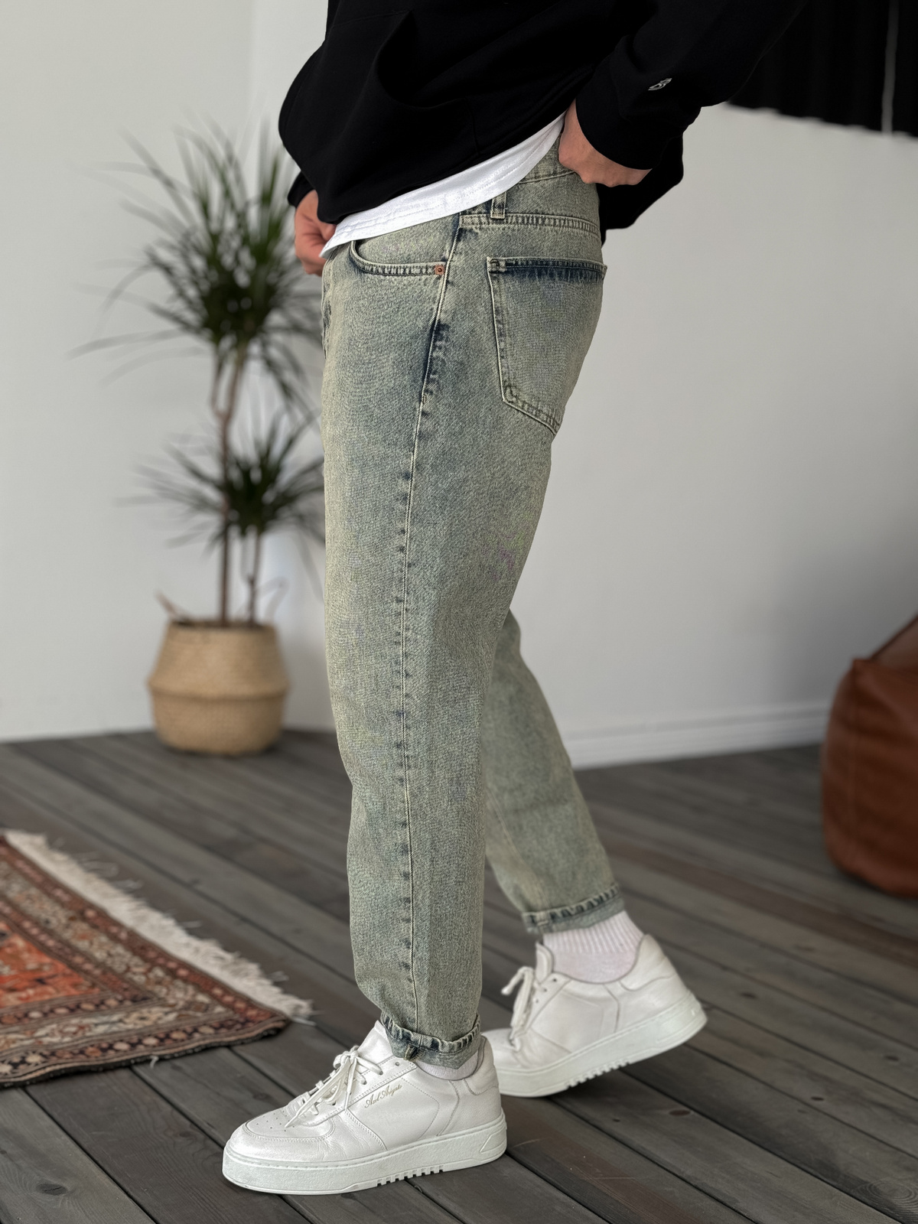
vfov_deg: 39.7
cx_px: 459
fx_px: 1697
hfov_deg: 30.3
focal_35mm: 48
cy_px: 612
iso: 64
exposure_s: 1/160
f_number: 1.8
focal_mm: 6.86
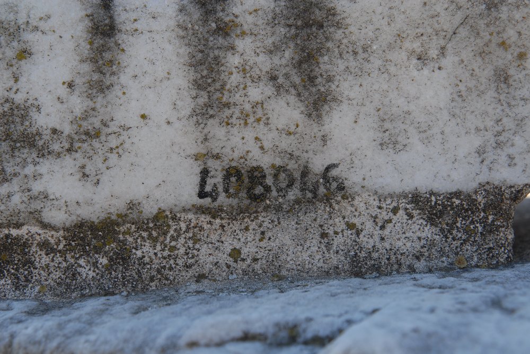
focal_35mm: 93
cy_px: 177
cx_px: 265
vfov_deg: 14.7
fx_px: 1371
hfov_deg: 21.9
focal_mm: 62
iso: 200
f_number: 7.1
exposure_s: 1/200
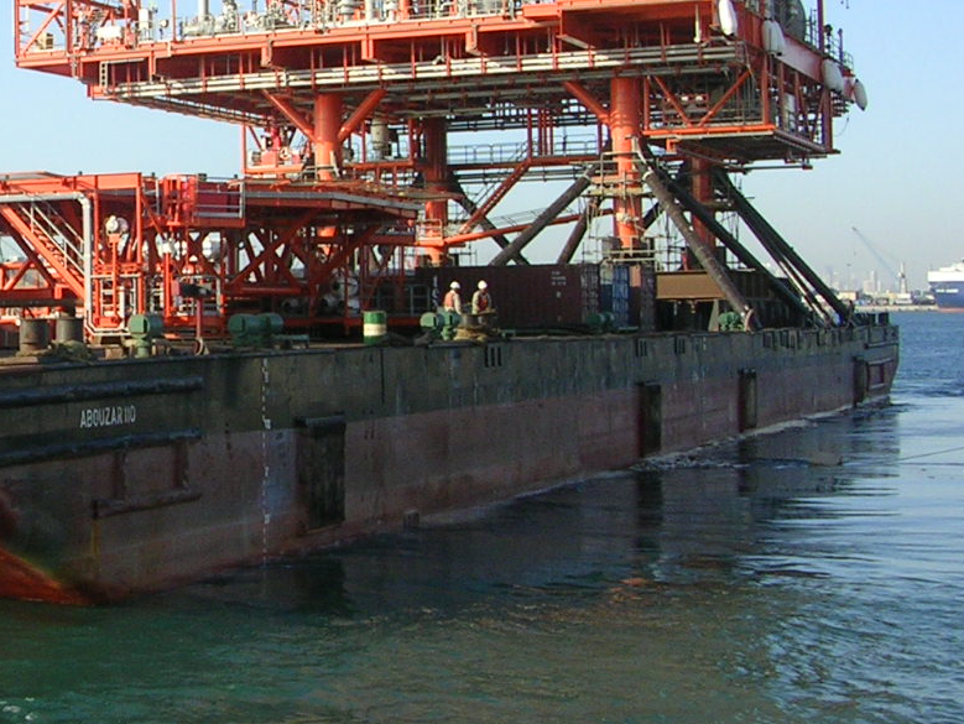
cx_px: 12
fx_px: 2173
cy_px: 277
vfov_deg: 18.9
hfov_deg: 24.0
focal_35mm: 78
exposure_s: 1/257
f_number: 5.6
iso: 71
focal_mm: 5.8
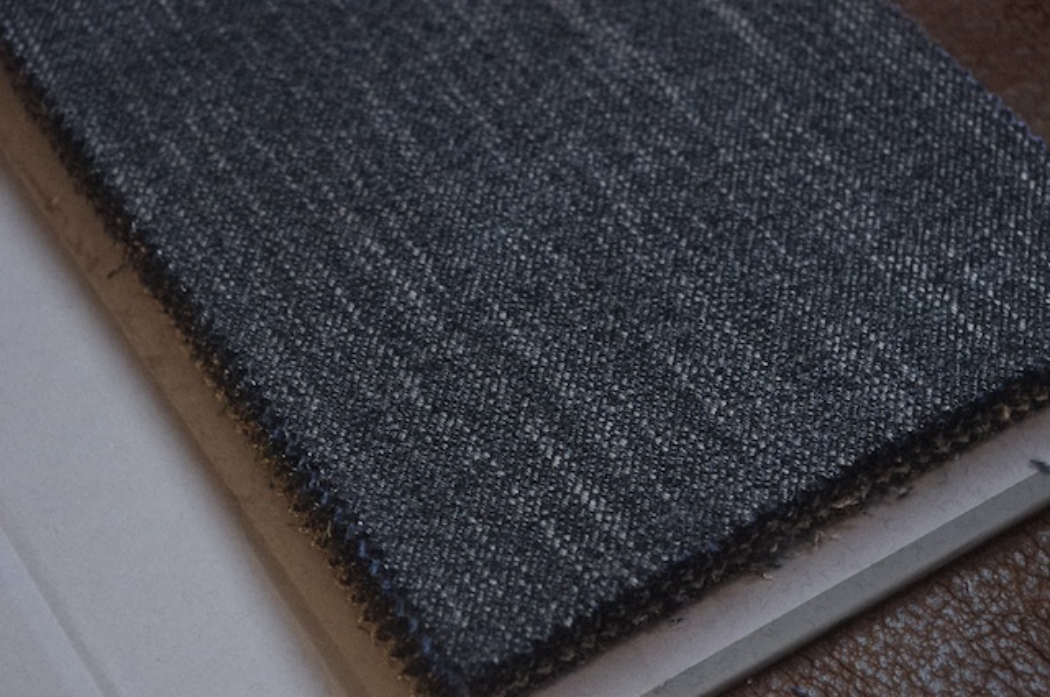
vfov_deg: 16.6
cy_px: 348
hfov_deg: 24.8
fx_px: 2389
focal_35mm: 82
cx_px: 525
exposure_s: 1/125
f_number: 8
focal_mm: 55
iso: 6400
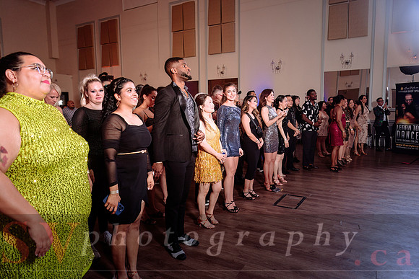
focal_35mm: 25
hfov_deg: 72.0
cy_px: 138
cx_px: 214
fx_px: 288
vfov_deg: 51.7
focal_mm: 24
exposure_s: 1/160
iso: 500
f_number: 2.8
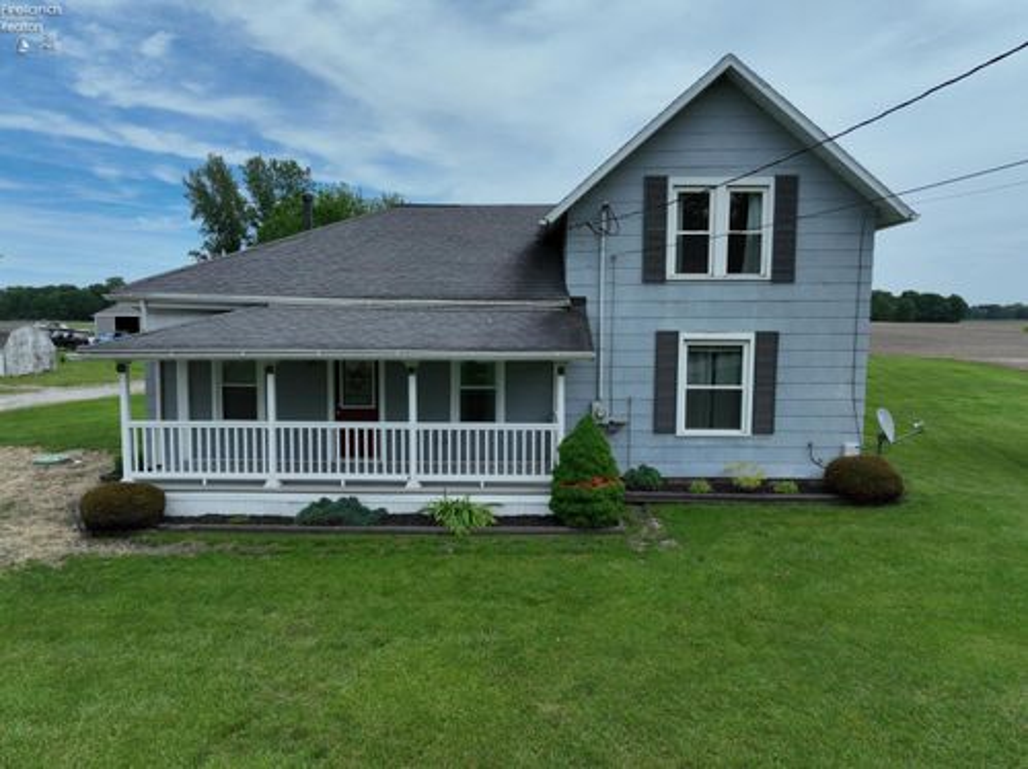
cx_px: 514
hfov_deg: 71.6
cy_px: 384
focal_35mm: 24
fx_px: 712
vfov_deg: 56.7
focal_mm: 12.29
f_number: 2.8
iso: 150
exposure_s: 1/3200
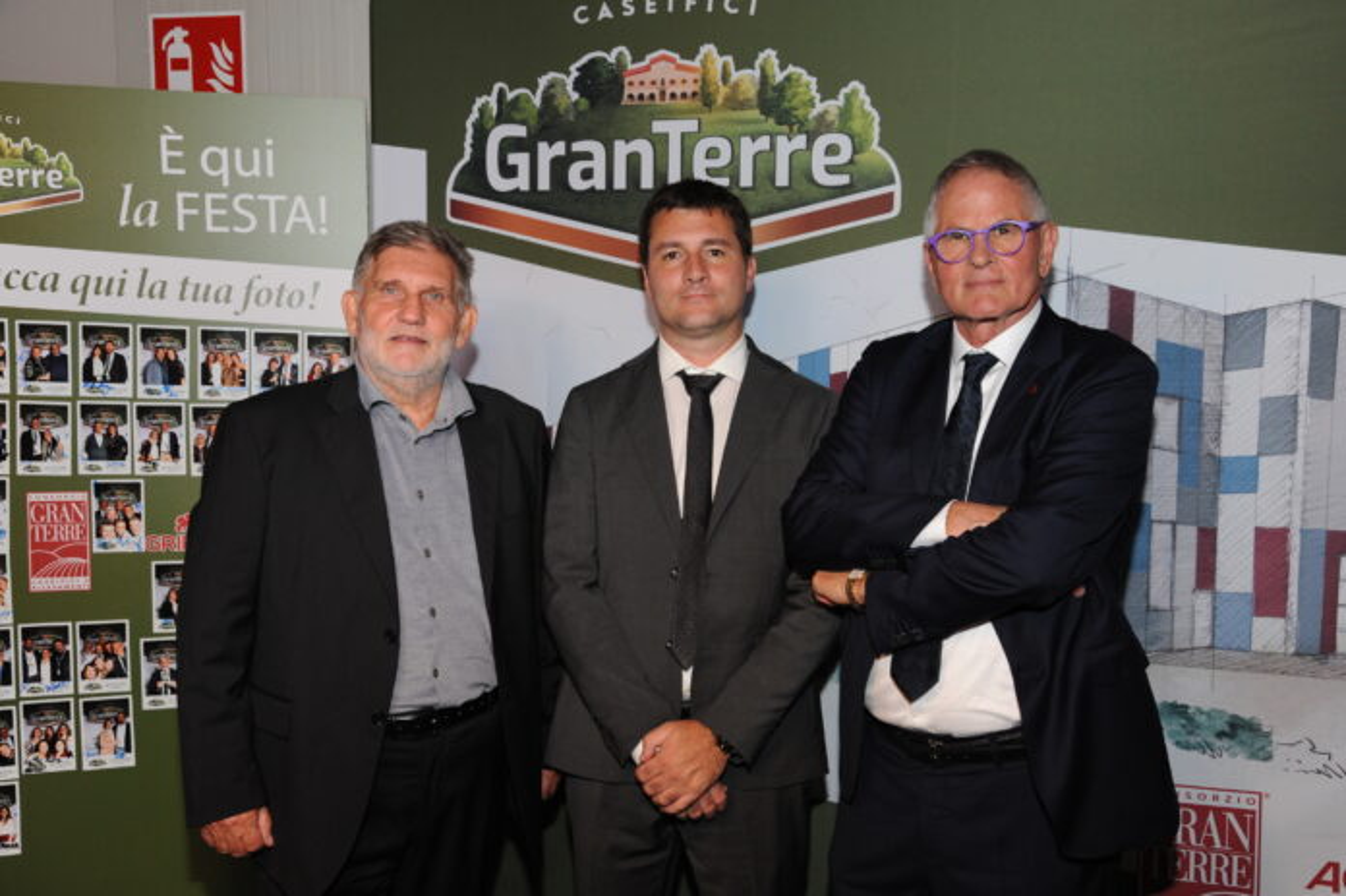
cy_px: 448
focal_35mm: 38
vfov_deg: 35.0
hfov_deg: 50.7
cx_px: 673
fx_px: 1420
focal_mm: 38
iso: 1600
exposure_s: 1/60
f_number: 8
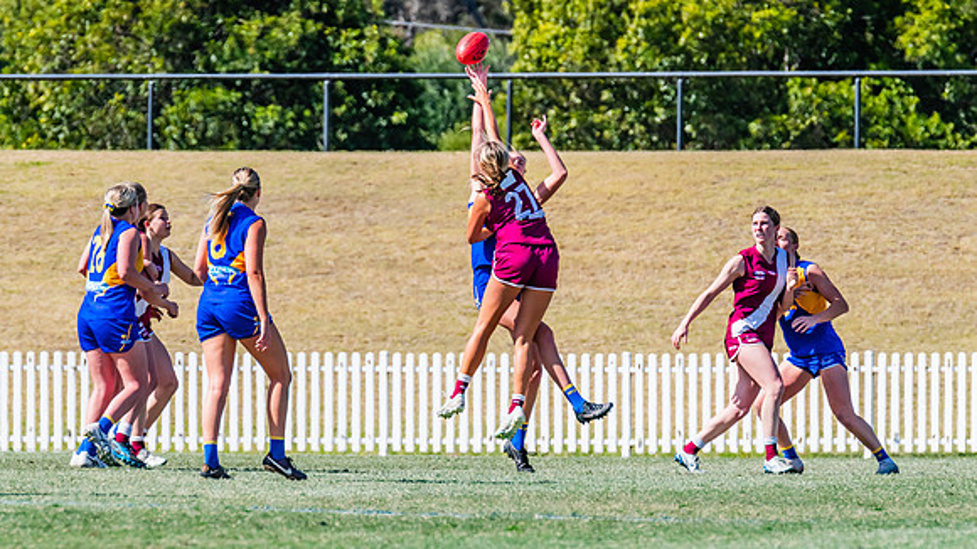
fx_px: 14867
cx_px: 508
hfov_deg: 3.8
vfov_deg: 2.1
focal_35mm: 574
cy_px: 217
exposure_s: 1/1600
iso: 800
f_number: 9
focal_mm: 420
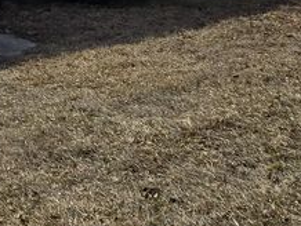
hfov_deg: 23.6
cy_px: -84
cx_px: -175
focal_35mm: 61
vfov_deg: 21.3
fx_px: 531
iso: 50
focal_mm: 2.2
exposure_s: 1/3246
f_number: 2.2
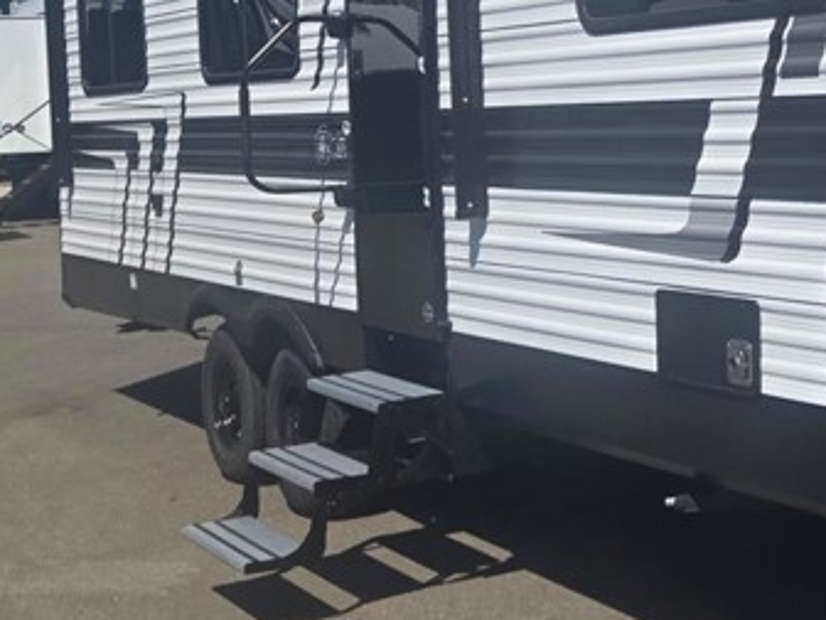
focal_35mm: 70
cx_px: 937
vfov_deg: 20.9
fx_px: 1670
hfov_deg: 25.5
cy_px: 194
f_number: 1.8
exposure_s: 1/2657
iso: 25
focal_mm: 5.4
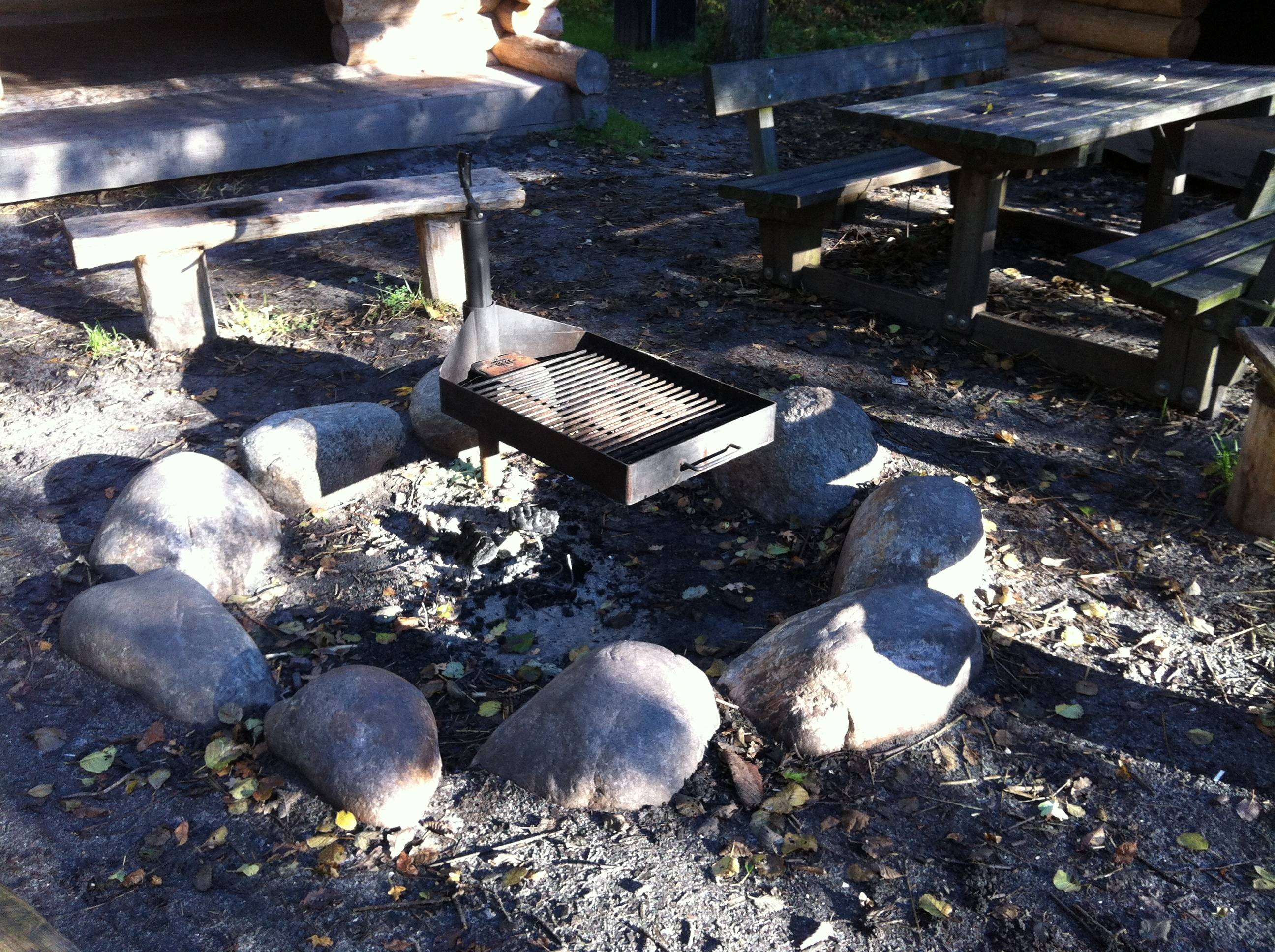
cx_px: 638
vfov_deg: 40.6
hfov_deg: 52.7
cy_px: 476
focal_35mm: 35
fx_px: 1287
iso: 125
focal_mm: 3.85
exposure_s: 1/120
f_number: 2.8
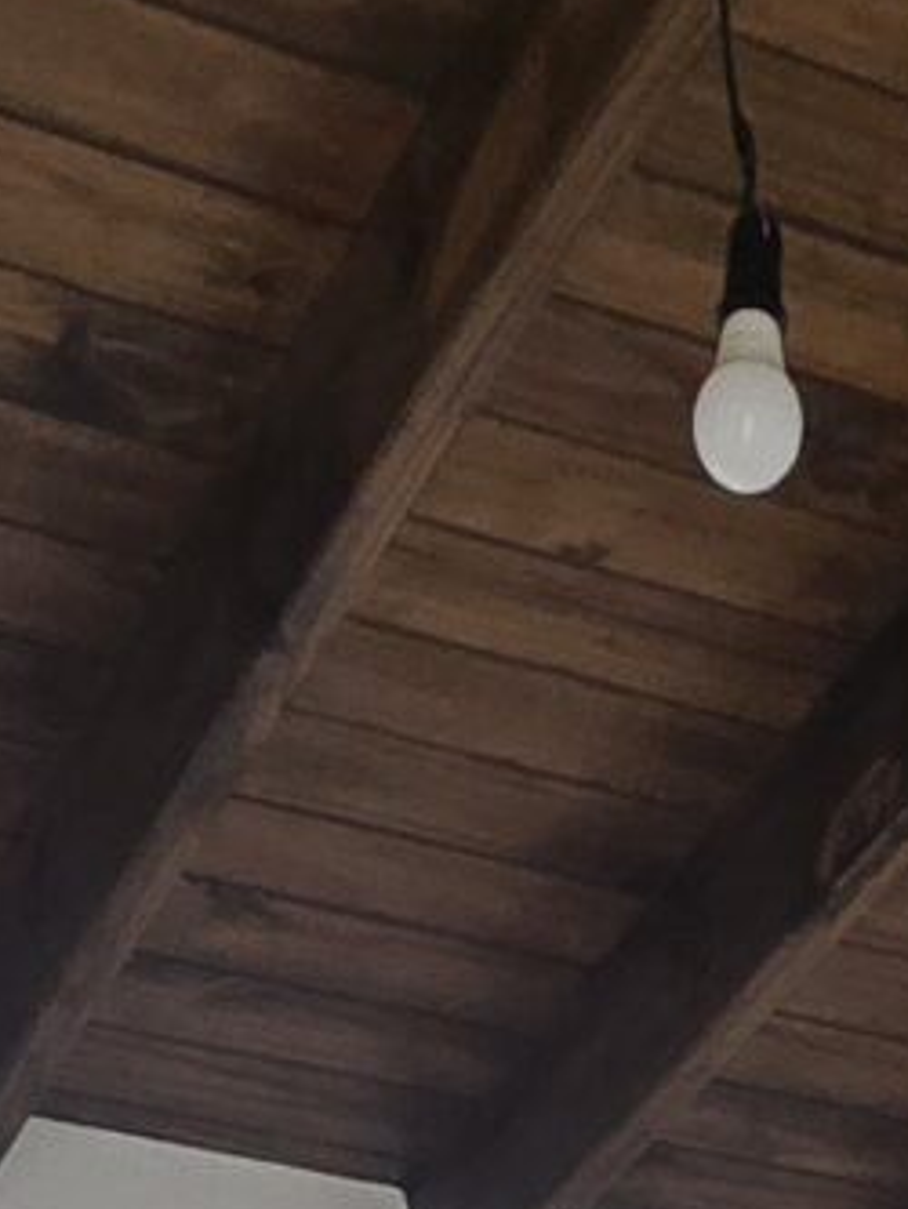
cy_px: 3500
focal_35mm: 100
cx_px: 726
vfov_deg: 11.8
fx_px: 3495
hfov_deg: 14.7
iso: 50
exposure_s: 1/131
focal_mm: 2.2
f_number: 2.2
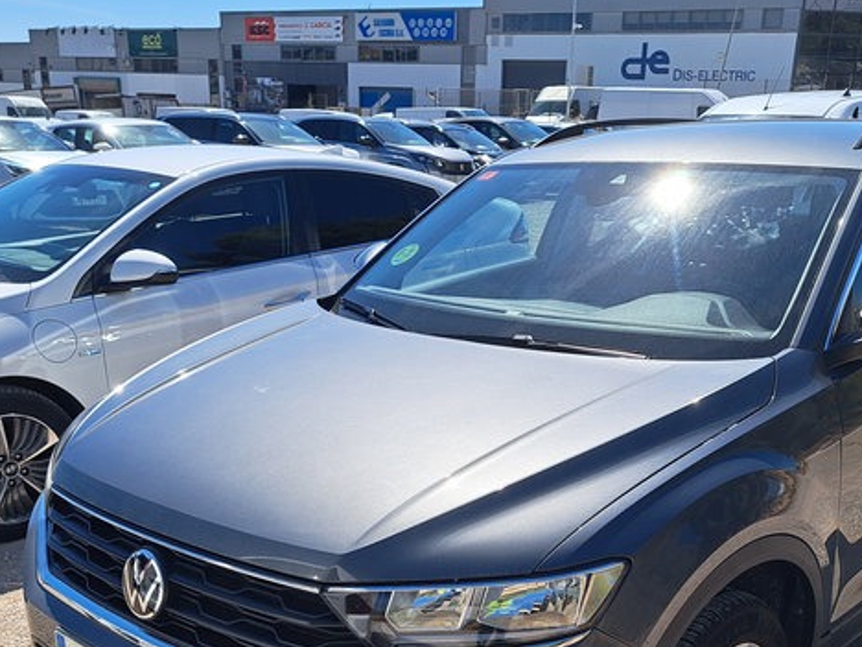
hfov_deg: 45.8
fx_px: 1021
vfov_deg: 34.0
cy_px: 527
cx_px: 431
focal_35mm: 41
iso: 50
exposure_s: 1/1393
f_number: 1.8
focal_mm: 5.23
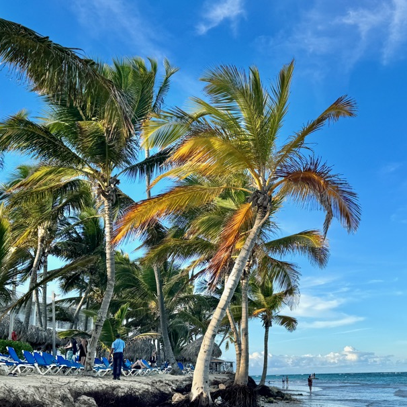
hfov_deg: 39.7
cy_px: 238
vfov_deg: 39.9
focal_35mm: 42
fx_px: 559
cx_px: 259
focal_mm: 6.86
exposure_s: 1/3096
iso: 80
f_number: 1.78
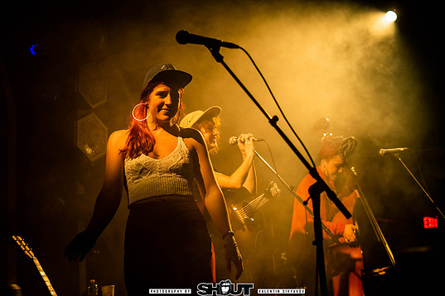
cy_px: 158
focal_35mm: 54
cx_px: 227
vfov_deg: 25.1
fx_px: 667
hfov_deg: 36.9
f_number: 2.2
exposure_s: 1/200
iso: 1250
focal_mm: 50
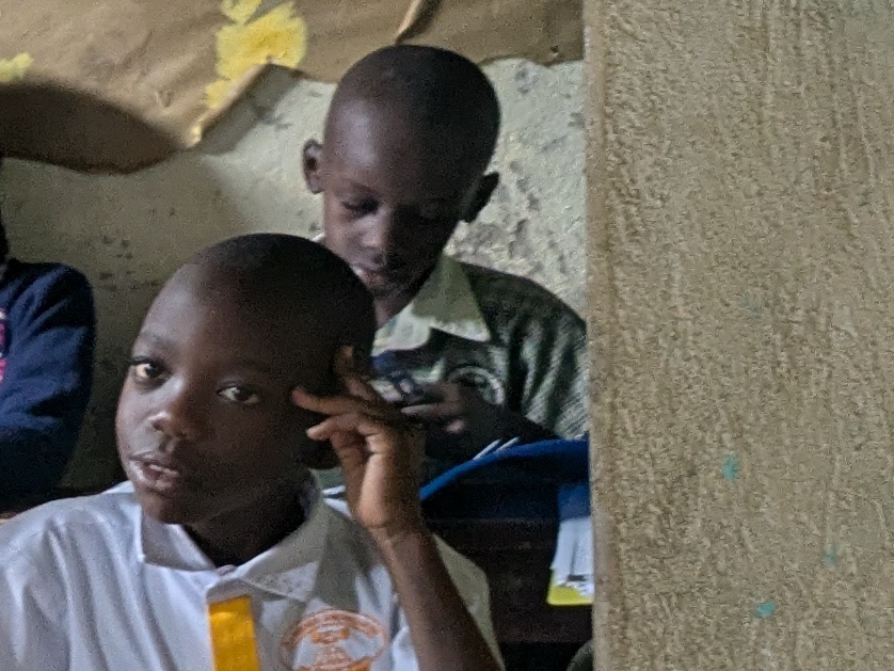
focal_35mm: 138
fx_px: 3565
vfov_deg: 10.7
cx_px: -1240
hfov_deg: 11.7
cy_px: 568
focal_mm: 5.43
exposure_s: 1/50
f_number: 1.89
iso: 104
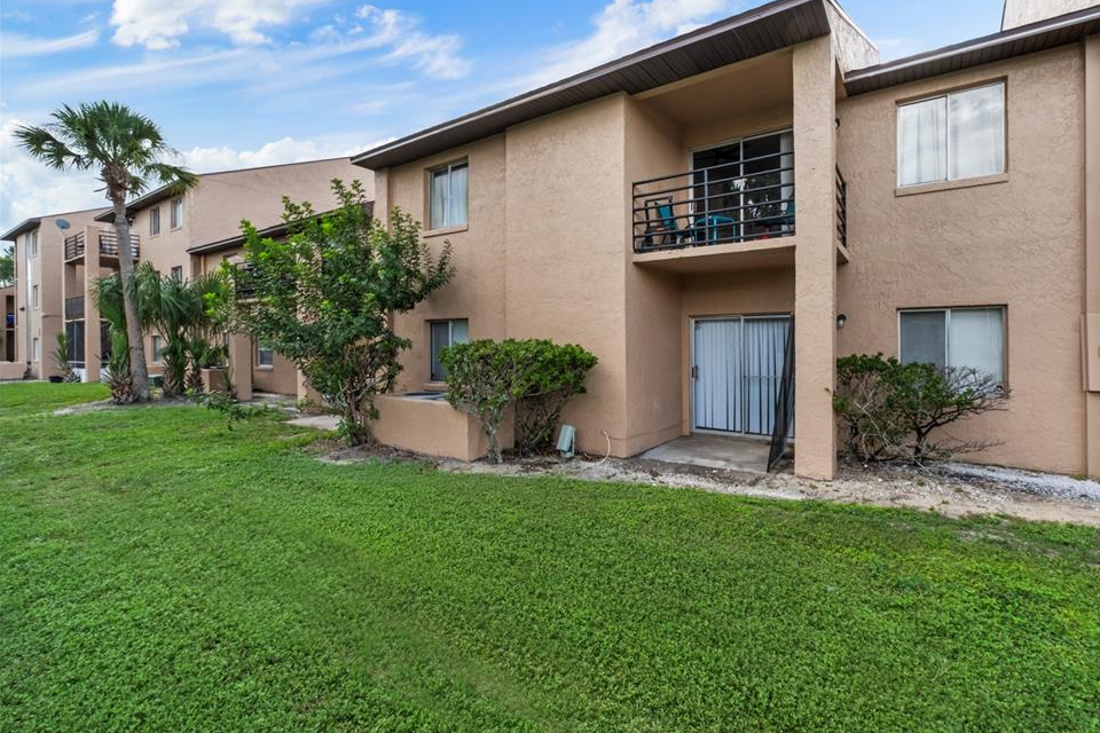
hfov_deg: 96.6
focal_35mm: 16
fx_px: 489
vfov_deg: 73.7
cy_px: 370
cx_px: 586
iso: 320
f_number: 18
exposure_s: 1/13
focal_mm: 10
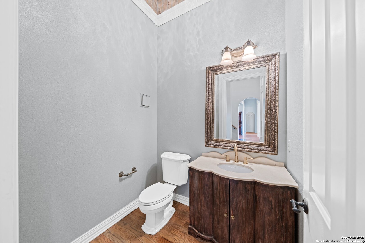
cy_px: 122
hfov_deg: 112.6
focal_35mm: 12
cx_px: 182
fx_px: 122
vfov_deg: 90.0
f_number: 8
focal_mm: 12
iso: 100
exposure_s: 6
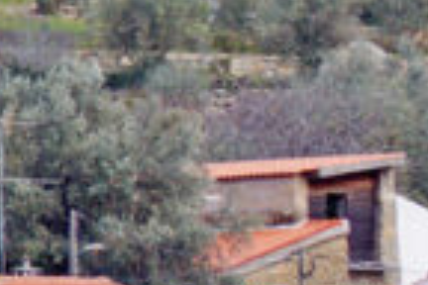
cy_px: 128
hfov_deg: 1.2
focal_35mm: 1702
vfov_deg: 0.8
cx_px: 1477
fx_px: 20233
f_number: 3.2
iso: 100
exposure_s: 1/250
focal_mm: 160
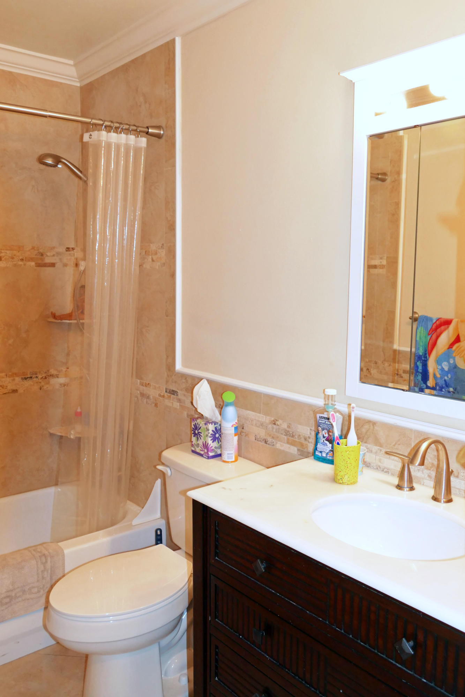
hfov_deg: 43.6
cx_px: 232
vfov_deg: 61.9
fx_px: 581
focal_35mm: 30
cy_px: 348
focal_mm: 11.1
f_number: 3
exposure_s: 1/60
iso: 500
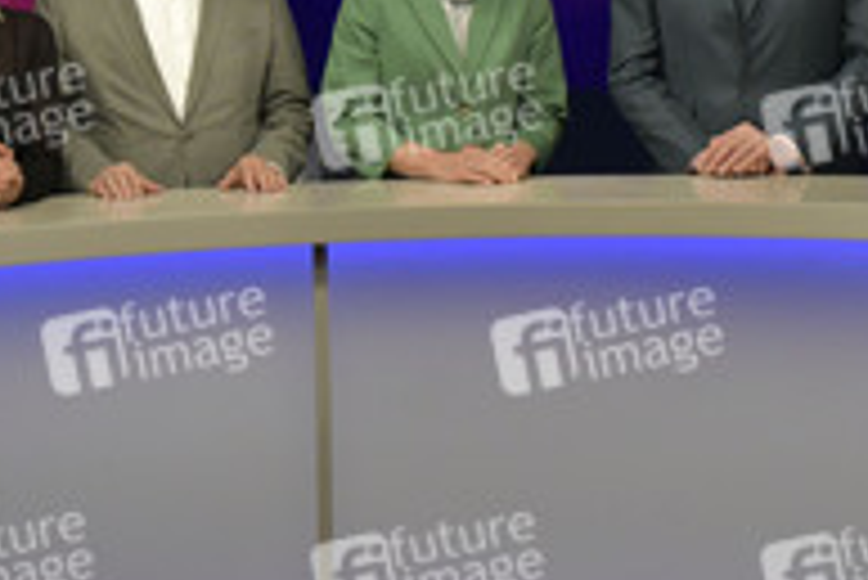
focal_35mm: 63
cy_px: 229
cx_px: 488
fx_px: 1520
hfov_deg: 31.8
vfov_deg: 21.6
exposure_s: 1/250
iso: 2500
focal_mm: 27
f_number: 6.3
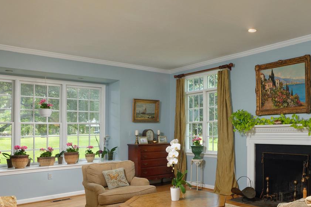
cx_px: 236
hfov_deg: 53.1
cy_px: 149
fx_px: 294
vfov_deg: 38.1
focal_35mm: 34
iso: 400
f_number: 13
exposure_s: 1/40
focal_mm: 14
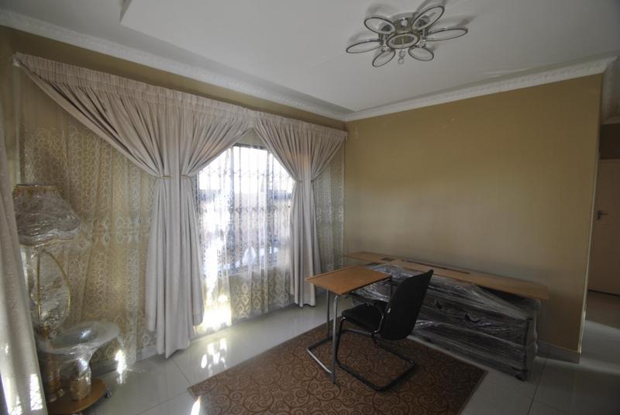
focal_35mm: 15
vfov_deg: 77.4
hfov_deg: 100.3
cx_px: 310
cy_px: 208
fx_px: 259
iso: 200
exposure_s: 1/50
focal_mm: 10
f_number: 3.5
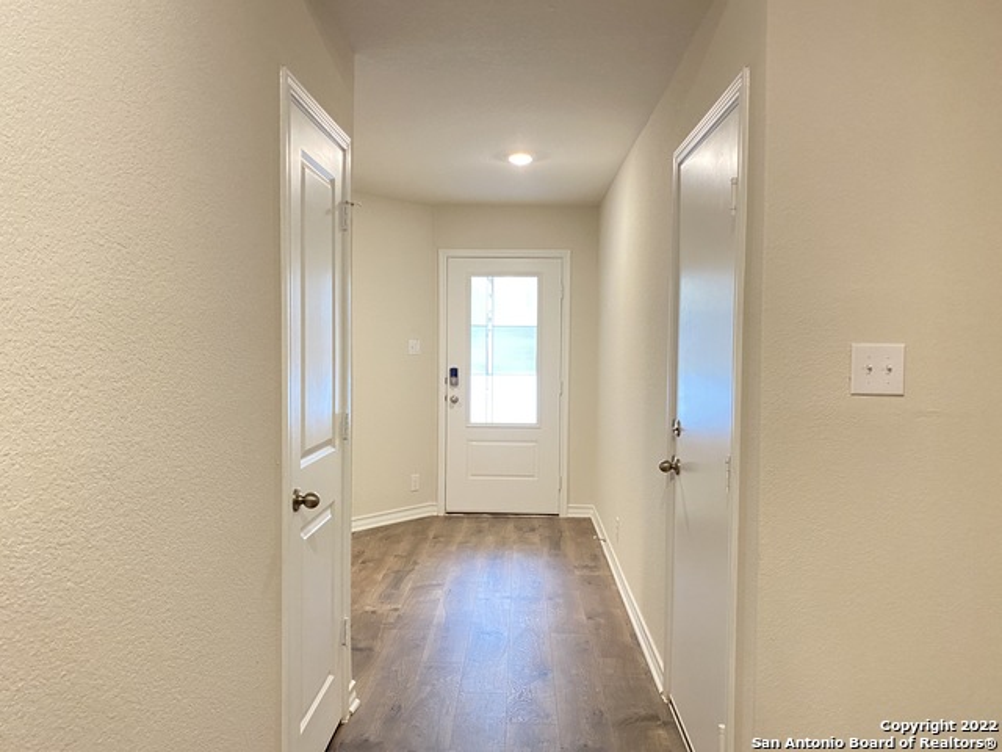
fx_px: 753
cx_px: 501
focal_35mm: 26
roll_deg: -1.3
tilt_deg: -1.5
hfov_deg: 67.3
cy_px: 376
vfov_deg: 53.1
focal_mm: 4.25
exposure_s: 1/60
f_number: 1.8
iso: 320
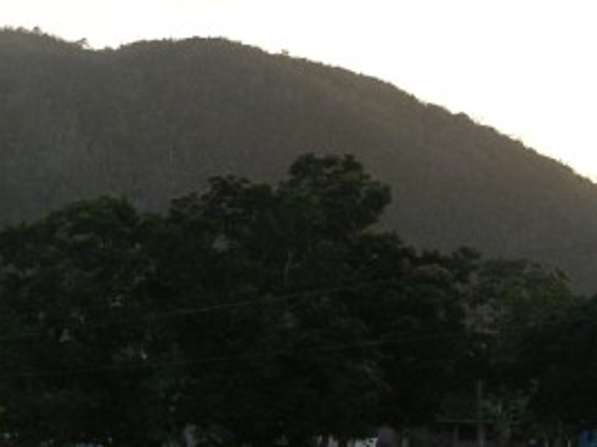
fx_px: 2775
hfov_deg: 11.8
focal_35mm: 161
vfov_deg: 9.2
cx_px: -246
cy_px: 145
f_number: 3.7
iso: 50
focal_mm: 10.7
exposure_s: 1/88.6
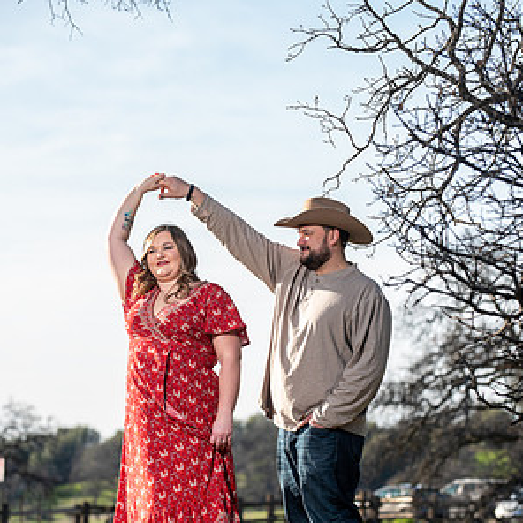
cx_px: 263
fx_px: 2427
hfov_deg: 12.3
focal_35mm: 142
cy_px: 313
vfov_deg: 12.3
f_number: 4
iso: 50
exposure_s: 1/250
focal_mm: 110
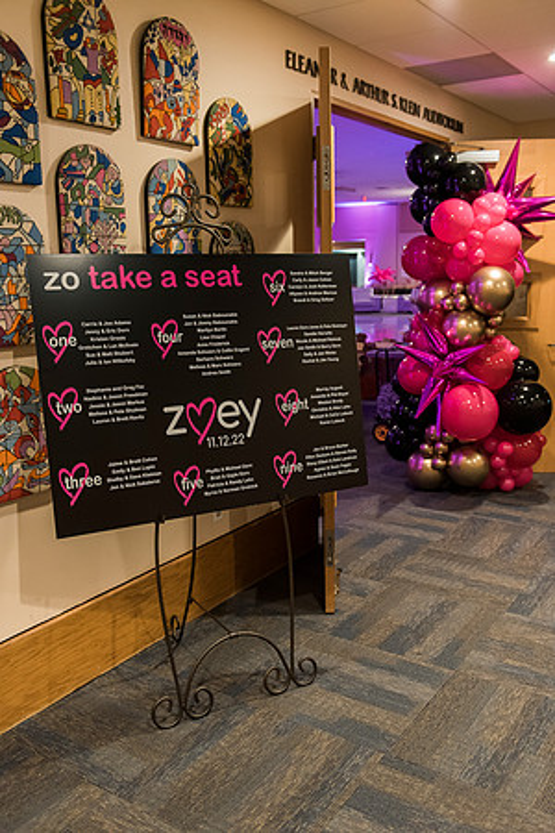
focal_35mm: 32
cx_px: 278
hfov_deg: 41.1
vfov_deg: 58.7
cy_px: 416
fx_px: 740
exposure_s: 1/80
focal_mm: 32
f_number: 3.2
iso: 2500
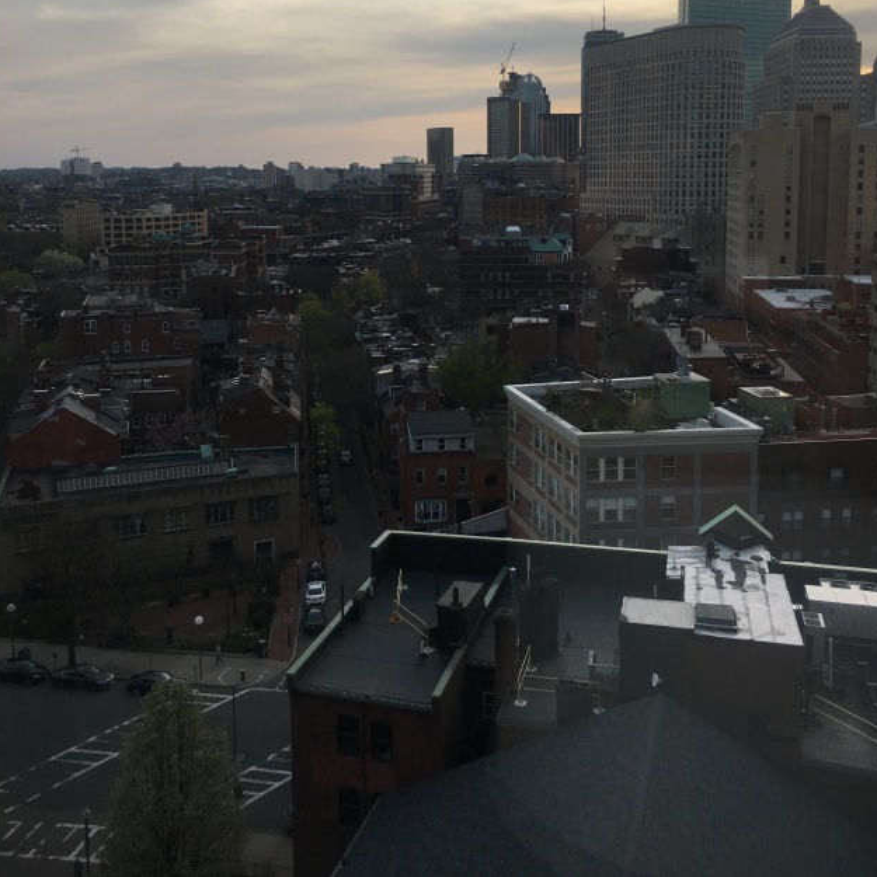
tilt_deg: -5.4
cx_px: 445
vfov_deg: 46.4
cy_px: 280
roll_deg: +0.6
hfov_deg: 47.2
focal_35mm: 35
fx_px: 1003
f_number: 2.2
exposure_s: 1/641
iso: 25
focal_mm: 4.15
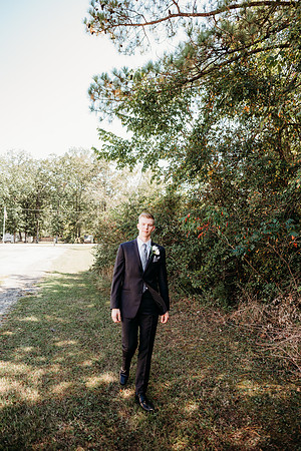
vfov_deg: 73.7
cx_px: 150
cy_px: 226
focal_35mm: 24
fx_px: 301
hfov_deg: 53.1
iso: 200
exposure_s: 1/400
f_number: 2.8
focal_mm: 24
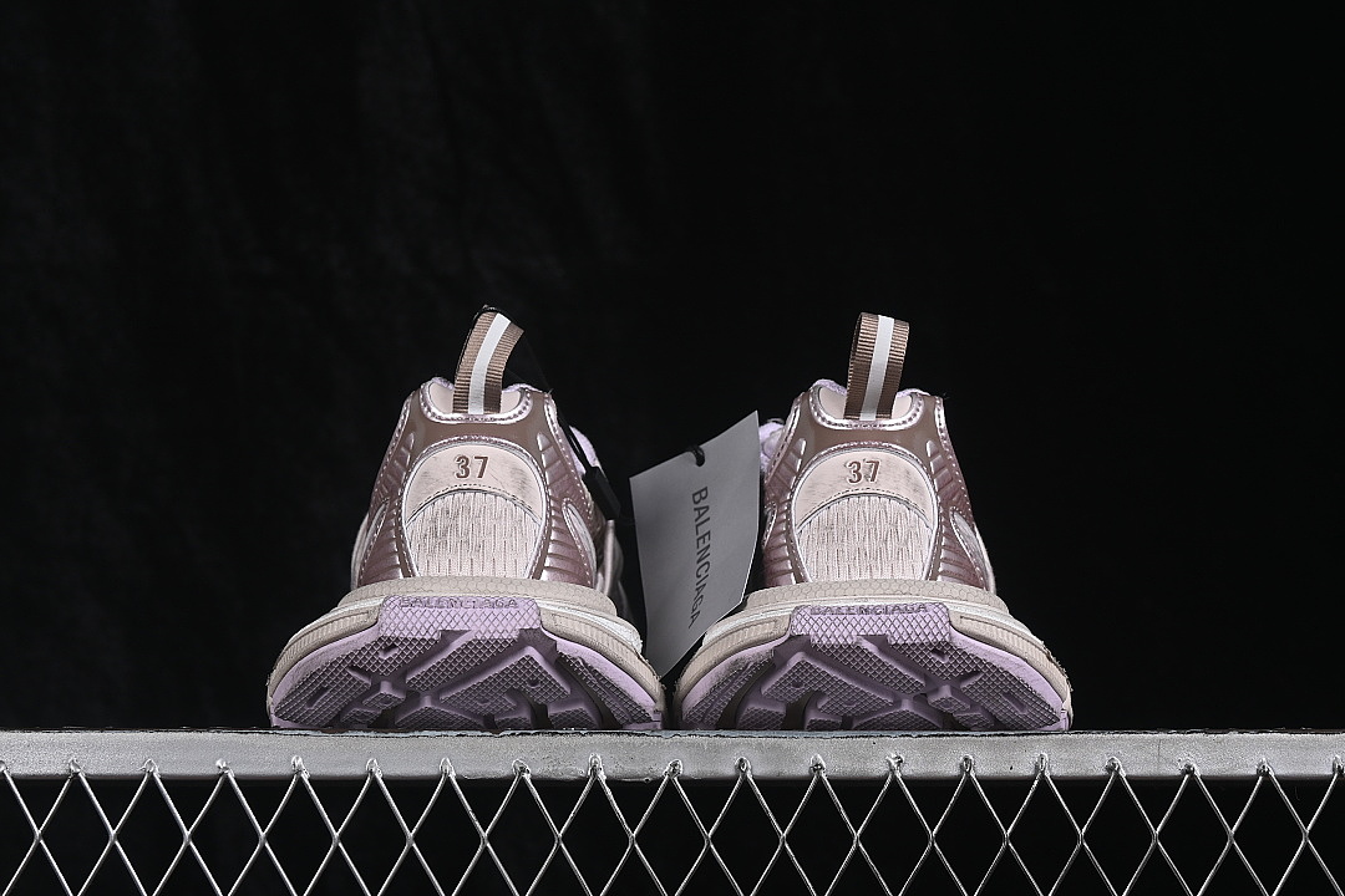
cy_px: 448
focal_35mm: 75
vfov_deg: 18.2
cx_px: 672
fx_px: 2802
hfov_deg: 27.0
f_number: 8
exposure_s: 1/80
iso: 160
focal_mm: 50
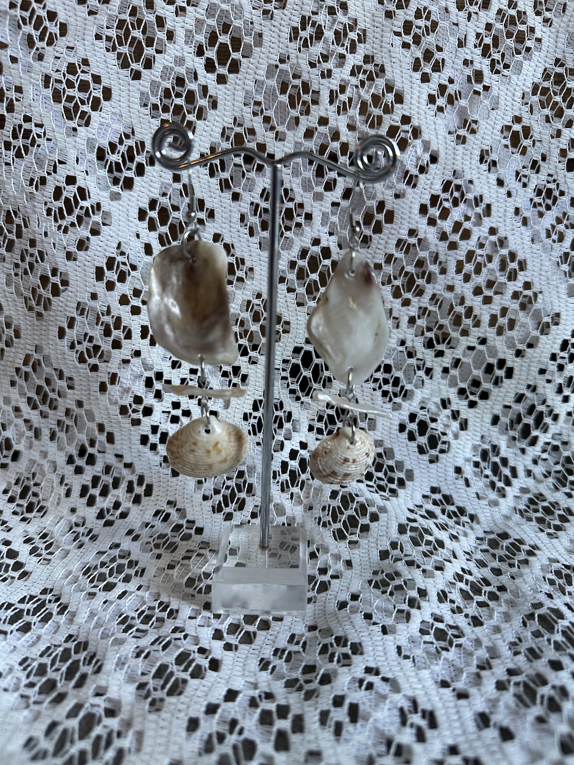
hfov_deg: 56.8
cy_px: 382
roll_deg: +0.5
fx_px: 531
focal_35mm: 24
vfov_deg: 71.6
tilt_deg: -18.1
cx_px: 287
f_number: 1.78
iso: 160
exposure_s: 1/100
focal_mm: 6.86
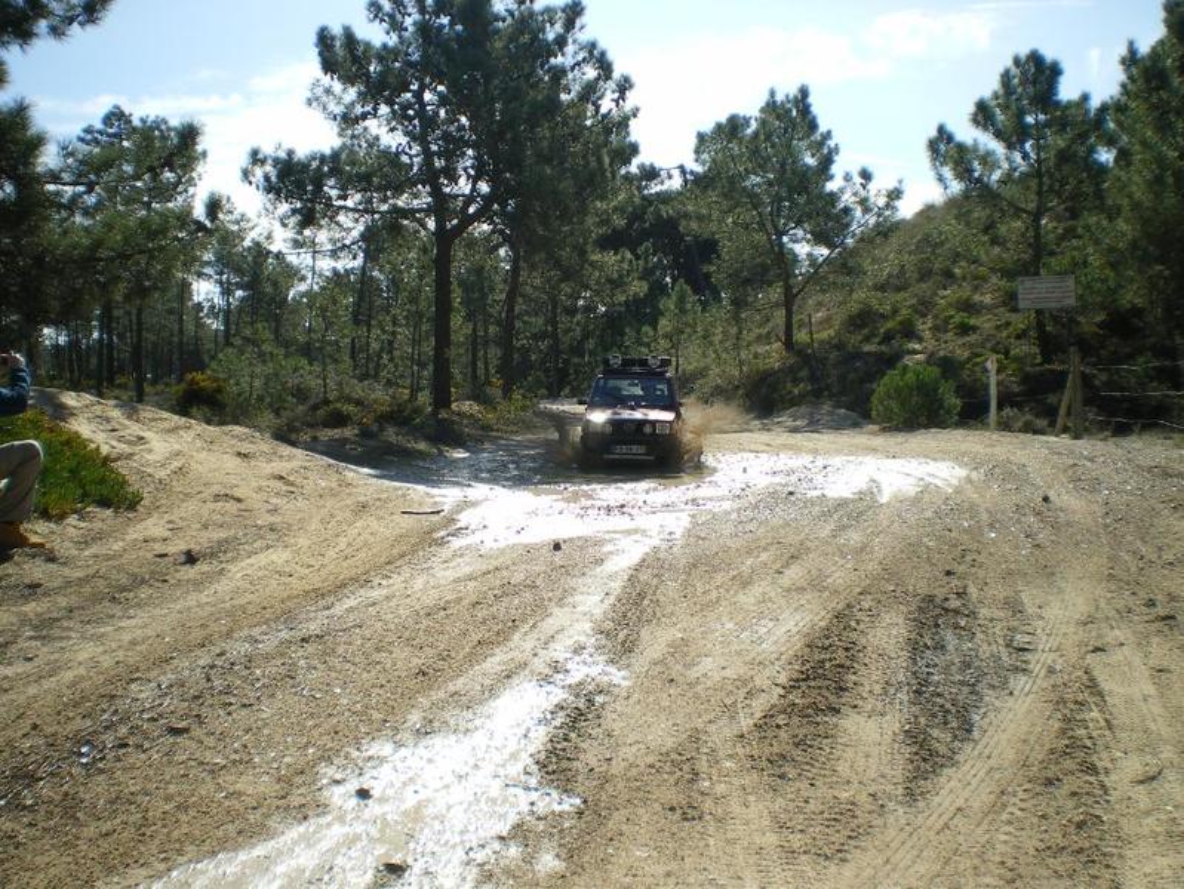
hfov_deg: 51.3
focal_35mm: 36
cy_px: 444
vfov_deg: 39.7
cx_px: 592
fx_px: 1232
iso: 50
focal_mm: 6.3
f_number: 4.6
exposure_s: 1/320
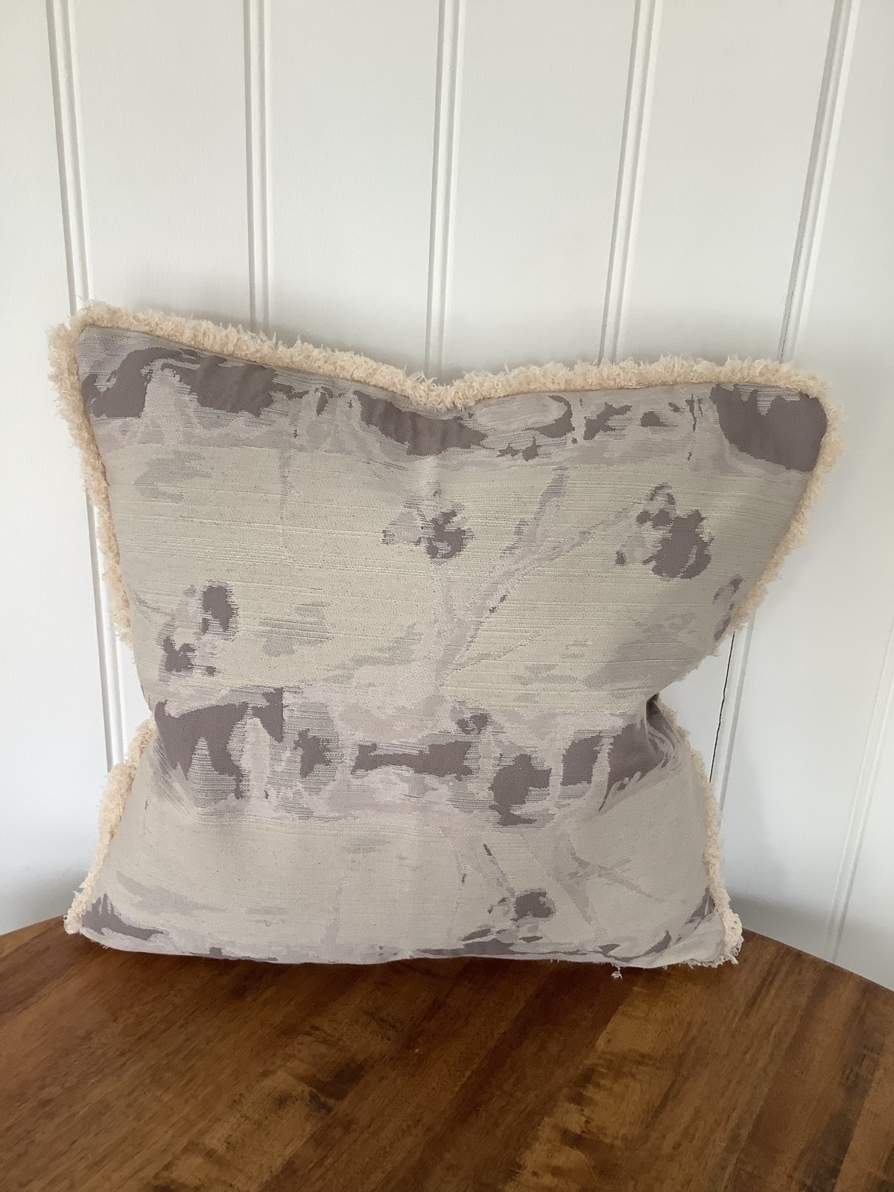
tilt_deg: -22.3
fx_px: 1067
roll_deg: -2.2
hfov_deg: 45.4
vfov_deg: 58.4
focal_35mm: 31
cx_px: 447
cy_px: 596
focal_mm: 3.3
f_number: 2.4
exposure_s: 1/60
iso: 80
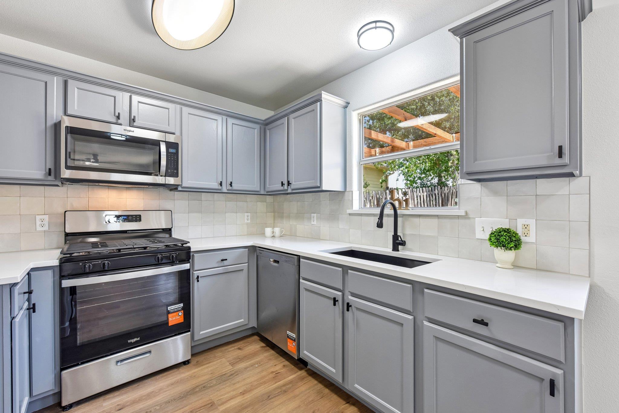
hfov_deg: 100.4
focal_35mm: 15
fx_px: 258
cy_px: 206
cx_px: 310
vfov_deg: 77.3
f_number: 8
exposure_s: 1/15
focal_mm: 15
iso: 200
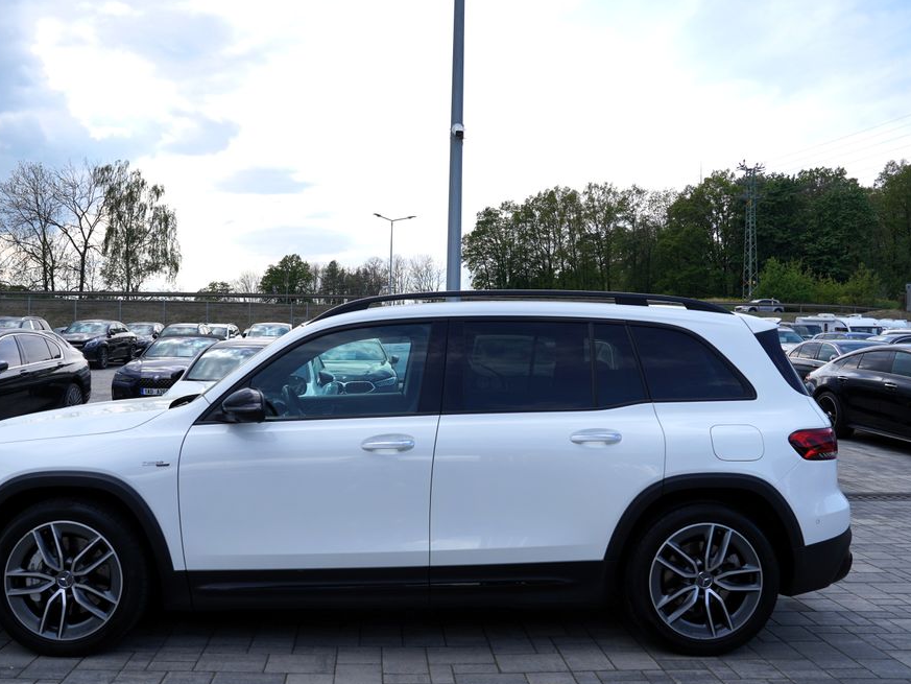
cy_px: 347
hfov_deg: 65.0
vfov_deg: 51.4
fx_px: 711
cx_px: 389
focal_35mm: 27
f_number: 8
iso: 100
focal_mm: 24
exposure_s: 1/250
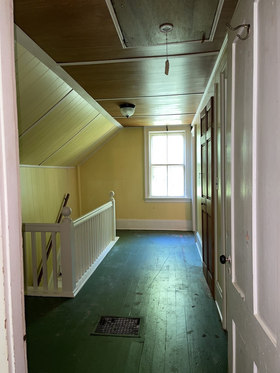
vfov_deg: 67.3
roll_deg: +1.1
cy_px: 186
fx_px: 280
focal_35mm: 26
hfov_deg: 53.1
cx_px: 140
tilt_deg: -1.2
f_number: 1.6
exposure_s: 1/17
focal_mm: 4.2
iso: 64
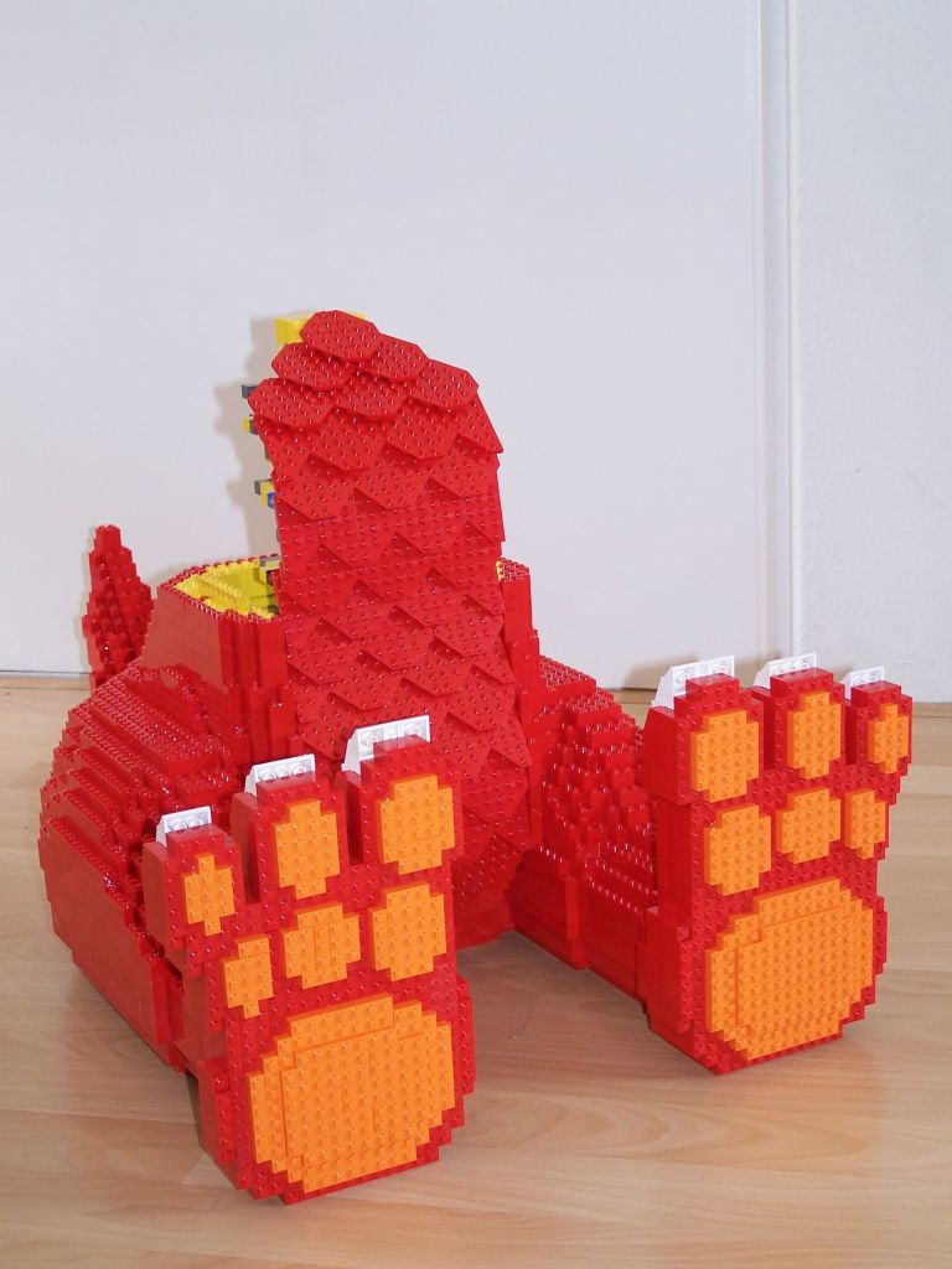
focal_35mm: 59
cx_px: 476
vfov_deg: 32.7
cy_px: 634
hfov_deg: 24.8
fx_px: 2163
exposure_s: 1/2
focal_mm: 9.8
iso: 80
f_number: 3.1
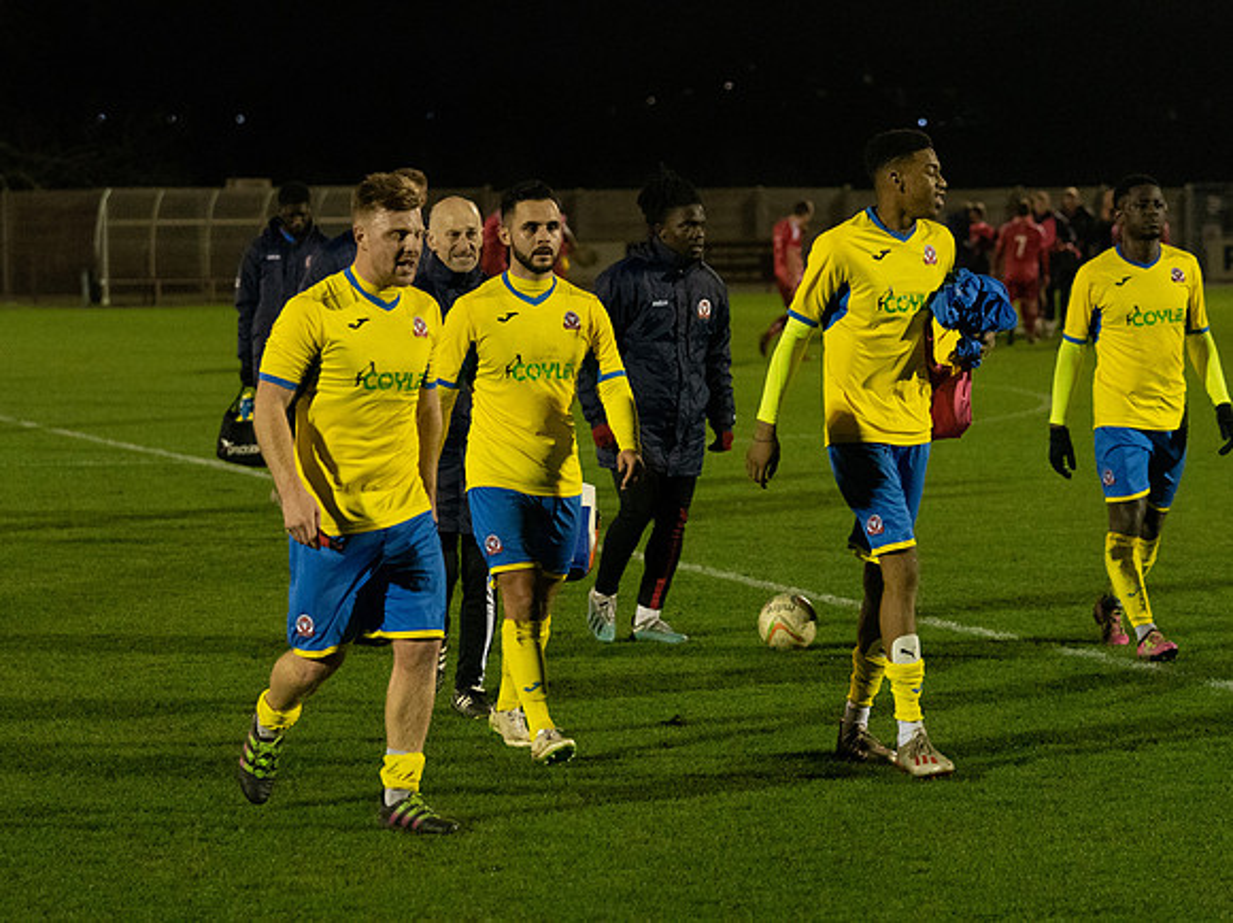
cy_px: 462
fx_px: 4040
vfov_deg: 13.0
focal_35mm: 114
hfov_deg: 17.4
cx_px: 616
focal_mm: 70
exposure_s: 1/1000
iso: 5000
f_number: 2.8
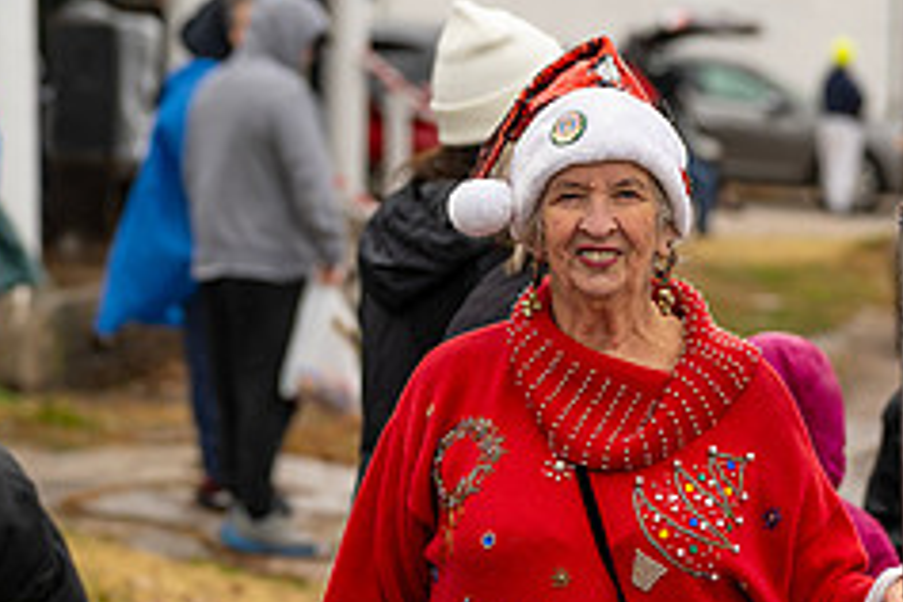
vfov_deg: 7.7
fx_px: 4490
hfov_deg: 11.4
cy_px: 421
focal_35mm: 179
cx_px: 777
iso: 320
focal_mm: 73
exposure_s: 1/640
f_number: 2.8
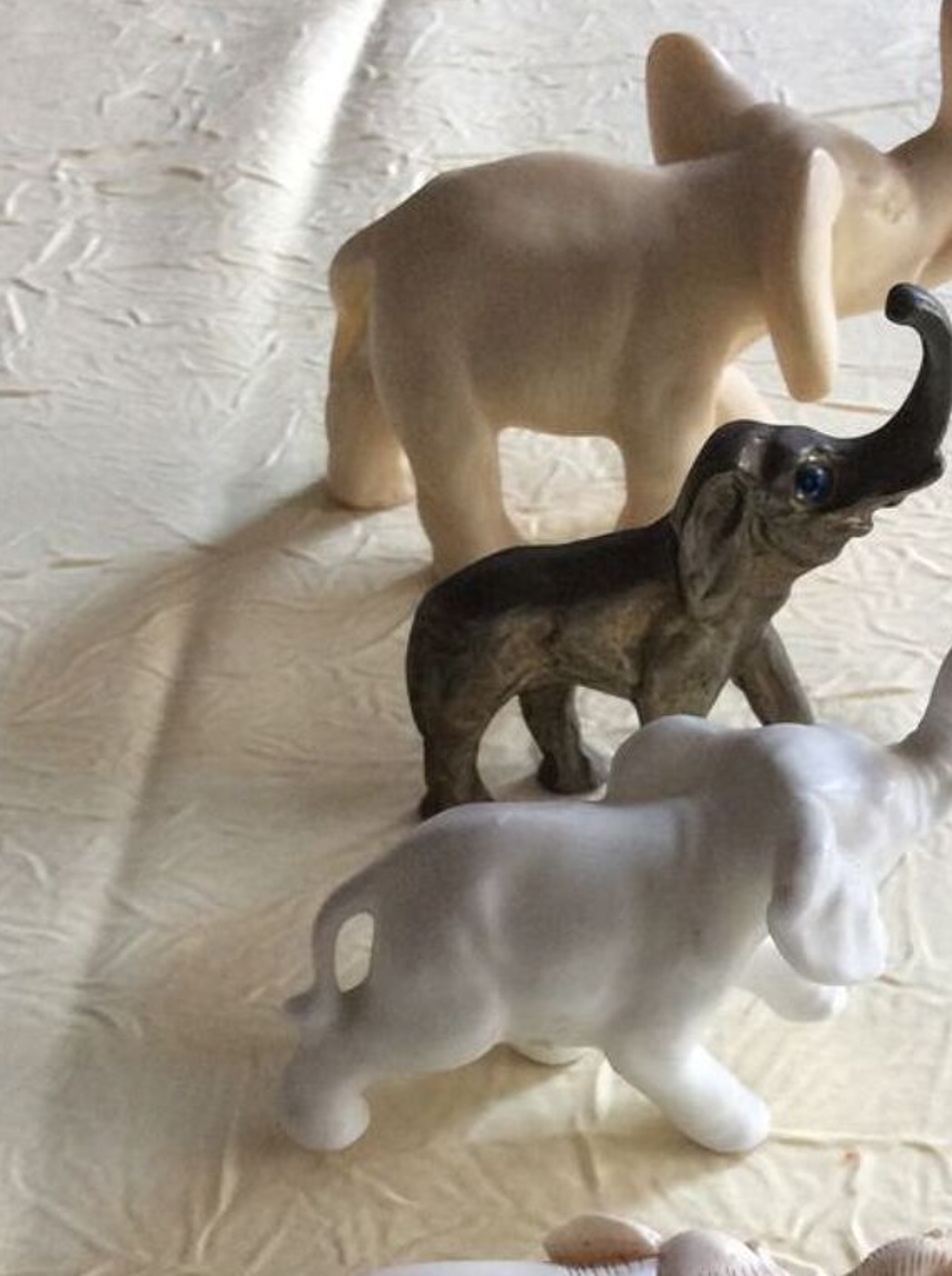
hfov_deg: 25.9
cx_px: 640
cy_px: 968
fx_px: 2060
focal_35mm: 56
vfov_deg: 33.7
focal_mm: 3.3
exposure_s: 1/25
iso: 125
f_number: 2.4
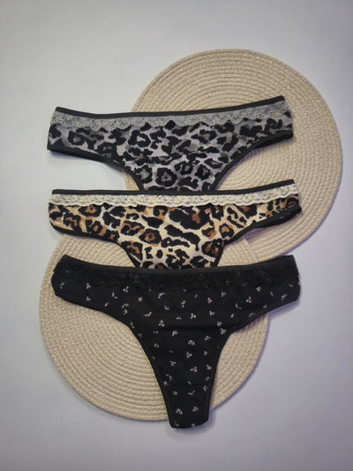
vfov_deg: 73.9
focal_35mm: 23
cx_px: 176
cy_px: 236
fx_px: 313
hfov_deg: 58.9
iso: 500
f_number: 1.8
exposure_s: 1/50
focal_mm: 5.4
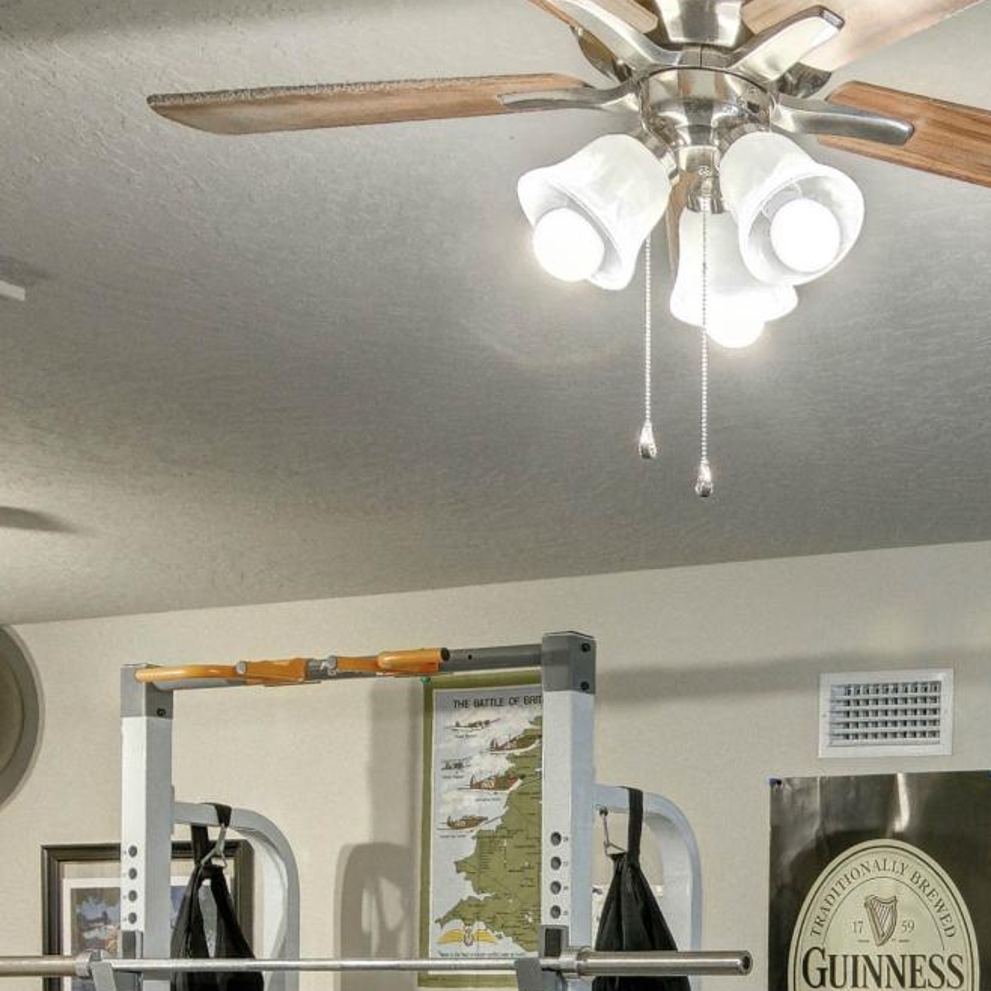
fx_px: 2008
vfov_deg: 26.2
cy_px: 997
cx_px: 1187
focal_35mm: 62
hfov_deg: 25.0
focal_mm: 11
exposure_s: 1/30
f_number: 7.1
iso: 400
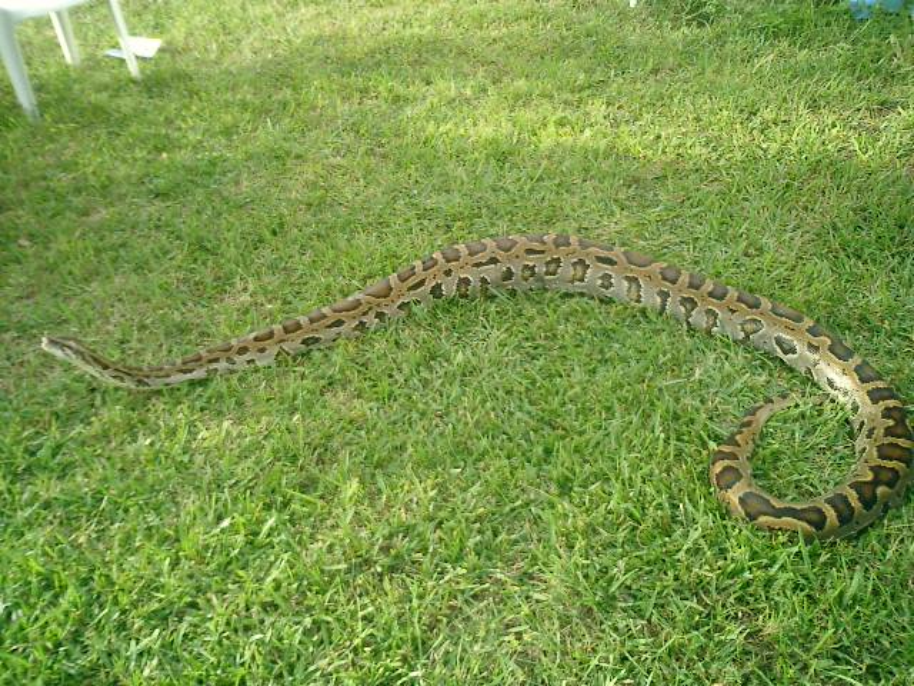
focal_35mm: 36
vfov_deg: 39.7
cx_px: 457
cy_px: 343
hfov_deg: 51.4
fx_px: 951
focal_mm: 7.5
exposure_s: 1/250
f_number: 3.2
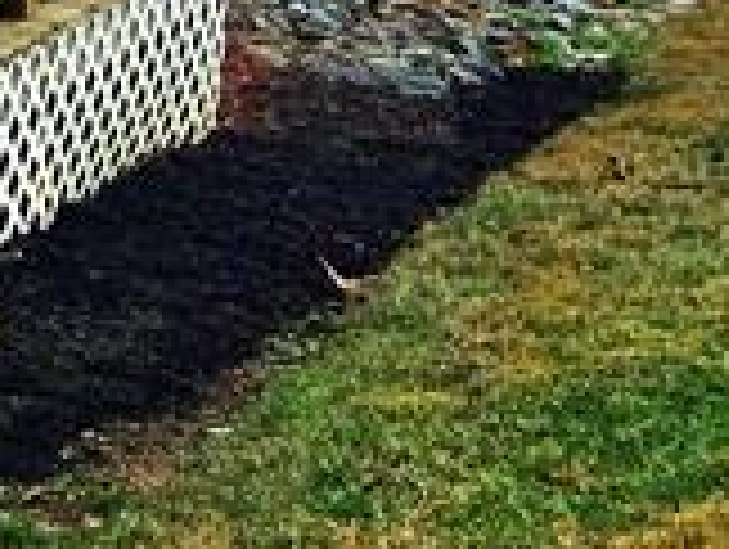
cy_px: -423
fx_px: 3058
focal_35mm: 145
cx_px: -378
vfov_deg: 9.8
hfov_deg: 12.9
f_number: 1.8
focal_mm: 5.4
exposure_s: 1/5000
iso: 80
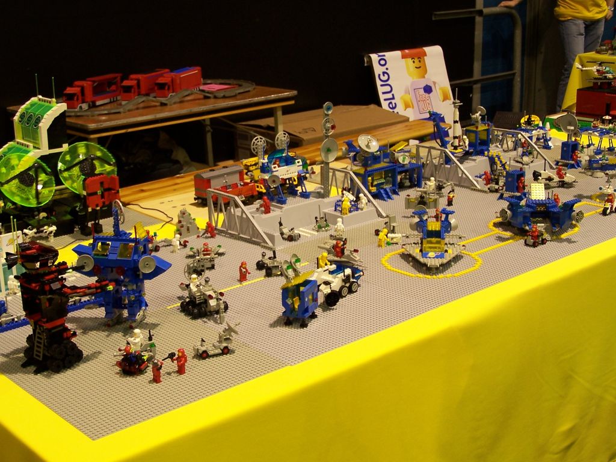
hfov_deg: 34.3
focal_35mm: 56
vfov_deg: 26.1
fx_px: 997
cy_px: 231
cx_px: 308
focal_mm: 9.3
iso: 80
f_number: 3.1
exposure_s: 1/4
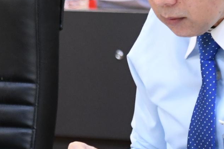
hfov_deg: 3.1
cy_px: -84
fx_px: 4089
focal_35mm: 657
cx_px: -149
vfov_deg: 2.1
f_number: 2.8
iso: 1600
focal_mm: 100
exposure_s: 1/100
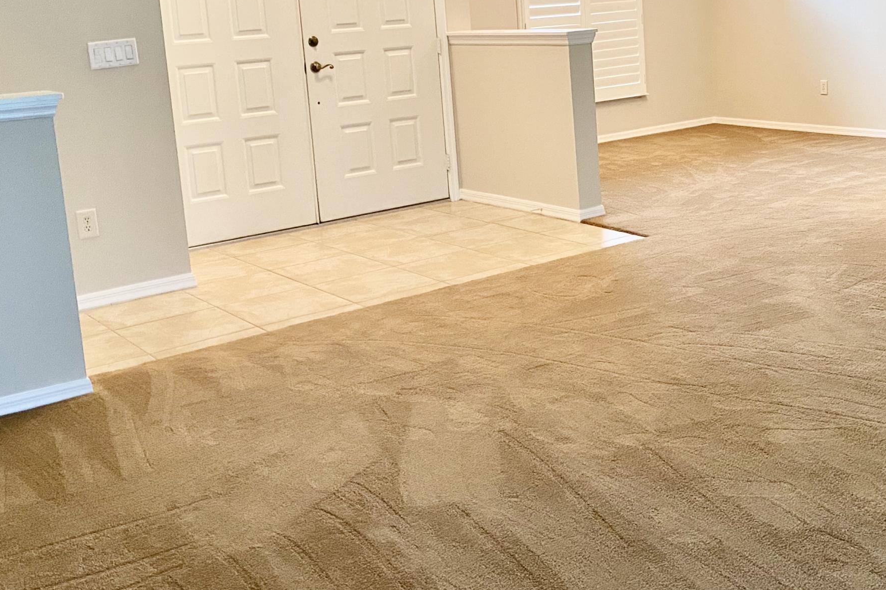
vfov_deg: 28.9
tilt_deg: -9.2
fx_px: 1132
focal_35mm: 46
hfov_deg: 42.2
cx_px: 591
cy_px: 173
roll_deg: +3.4
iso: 250
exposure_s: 1/60
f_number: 1.8
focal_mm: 4.25
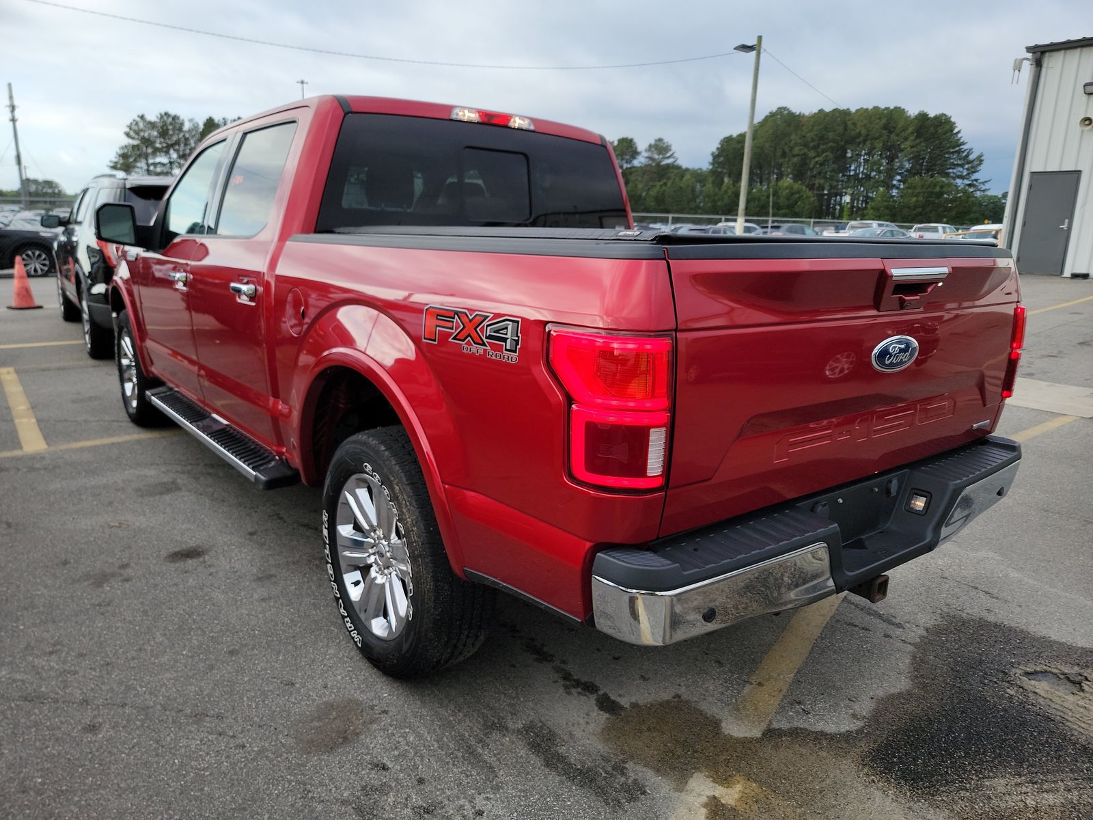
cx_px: 546
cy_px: 410
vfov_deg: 56.8
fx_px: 758
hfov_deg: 71.6
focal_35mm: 24
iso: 50
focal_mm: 6.7
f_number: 1.8
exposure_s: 1/303
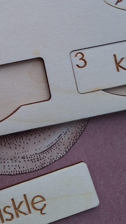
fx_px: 309
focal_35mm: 52
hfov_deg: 22.3
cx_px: 3
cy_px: 17
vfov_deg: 37.0
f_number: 1.8
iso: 40
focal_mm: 5.54
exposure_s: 1/263
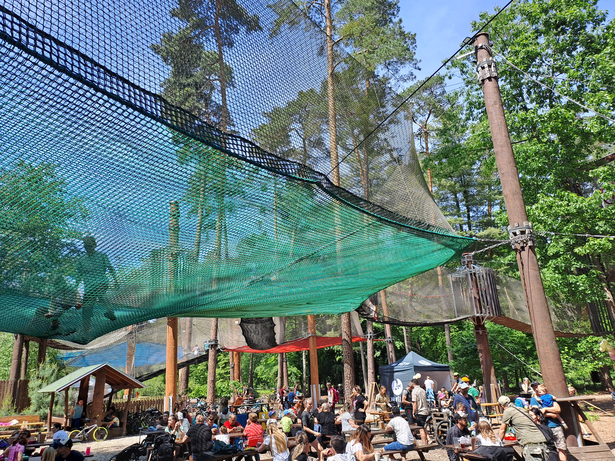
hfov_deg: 69.4
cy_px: 230
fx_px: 444
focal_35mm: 25
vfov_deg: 54.9
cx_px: 308
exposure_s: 1/759
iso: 32
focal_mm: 4.65
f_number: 1.8
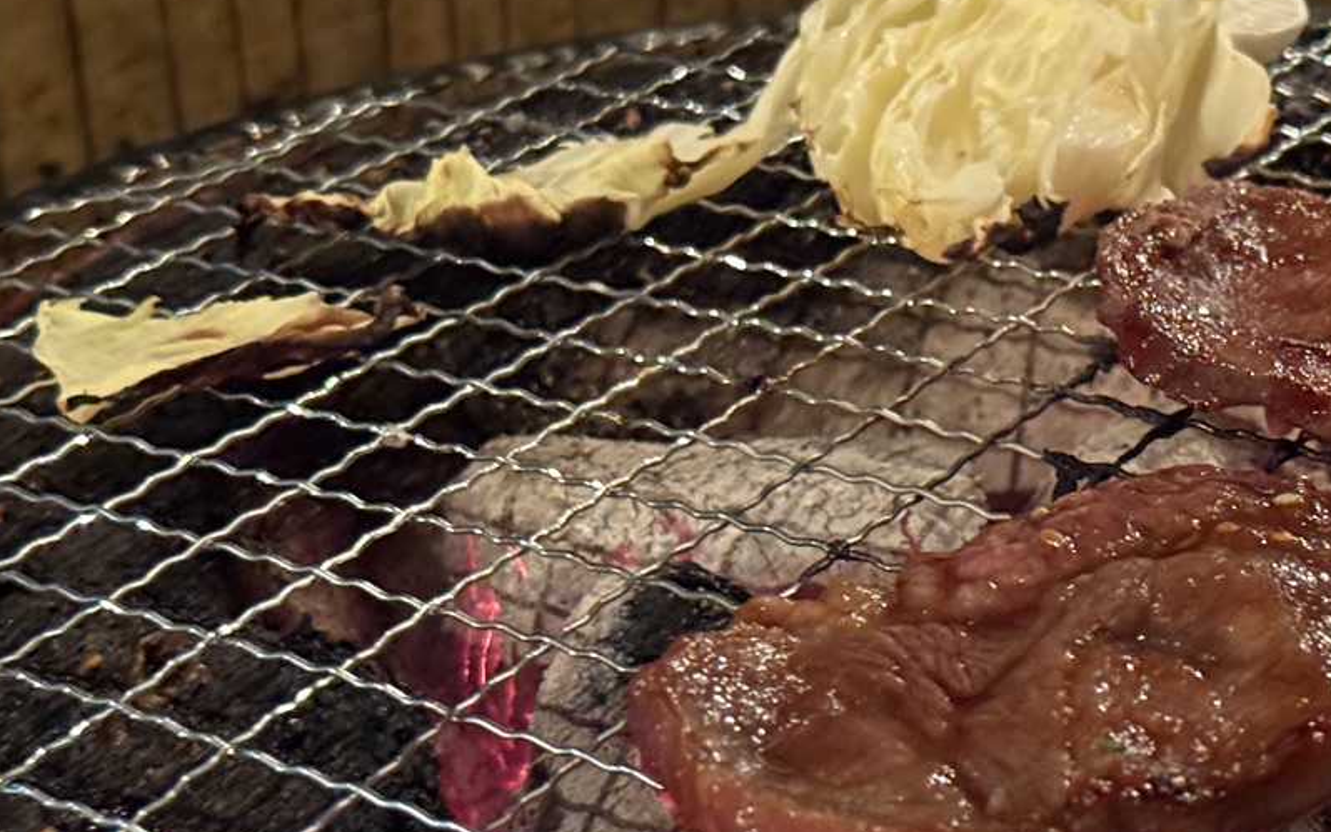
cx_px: 1188
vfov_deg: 12.8
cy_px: 469
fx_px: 3700
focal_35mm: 102
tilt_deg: -26.6
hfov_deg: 20.0
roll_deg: -1.2
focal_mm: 6.76
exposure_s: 1/20
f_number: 1.78
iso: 1000
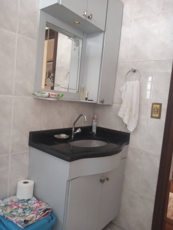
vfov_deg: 81.7
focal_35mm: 20
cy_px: 115
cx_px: 86
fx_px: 133
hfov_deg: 66.0
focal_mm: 3.54
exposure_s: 1/20
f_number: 2
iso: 1113
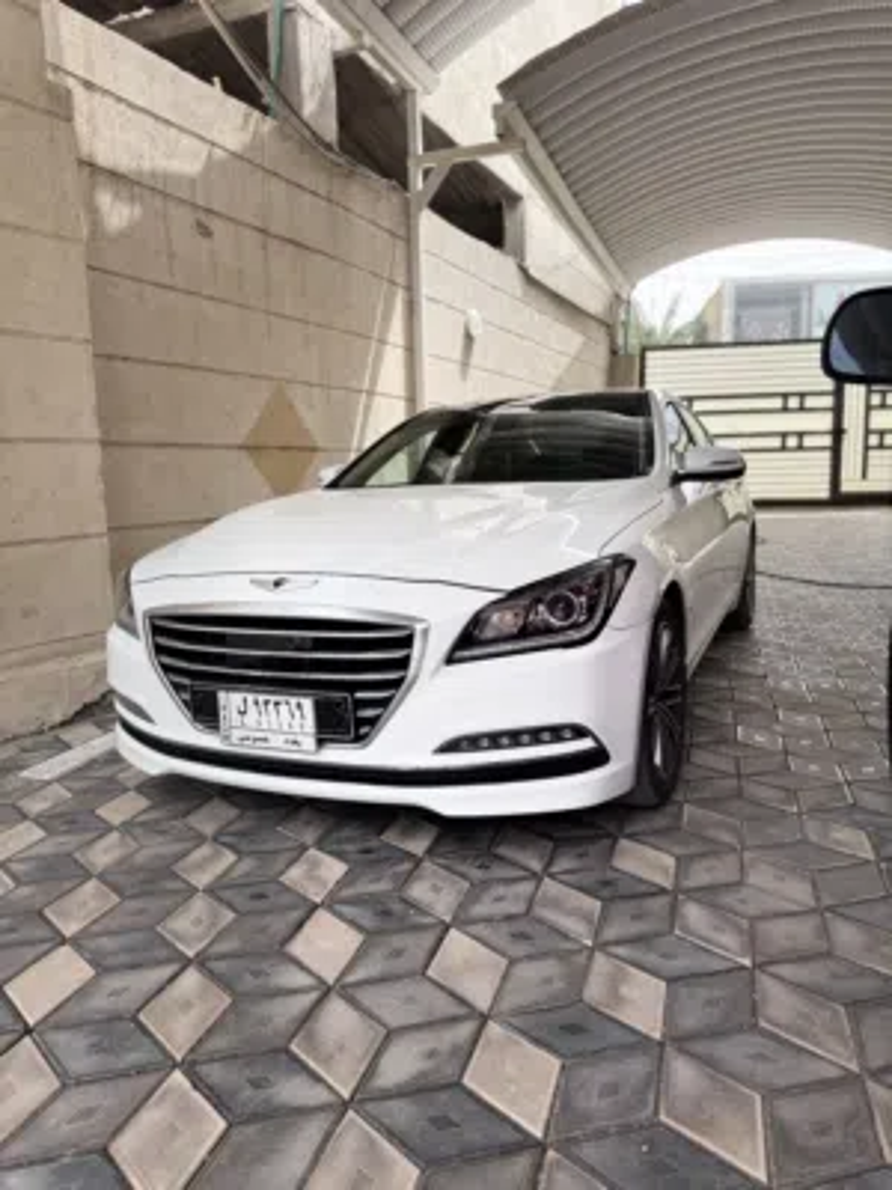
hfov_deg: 56.8
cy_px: 595
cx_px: 446
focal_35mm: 24
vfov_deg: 71.6
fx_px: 825
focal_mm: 6.76
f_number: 1.78
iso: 80
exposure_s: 1/1285
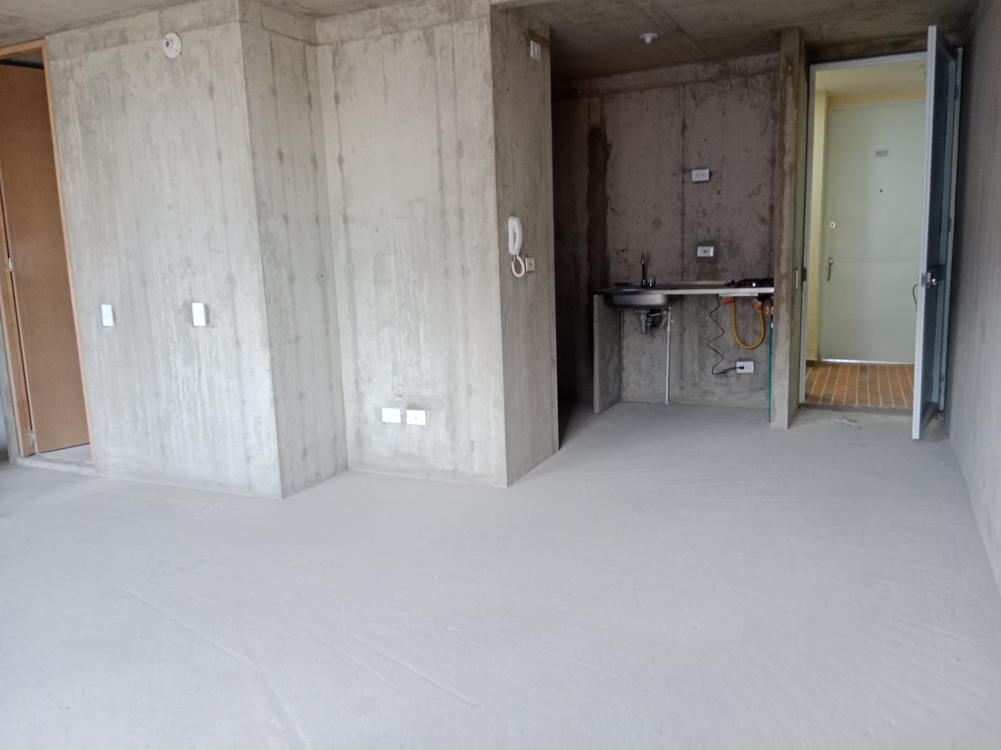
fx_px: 752
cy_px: 375
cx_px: 500
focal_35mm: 26
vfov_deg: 53.1
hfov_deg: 67.3
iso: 870
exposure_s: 1/50
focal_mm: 3.96
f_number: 1.8
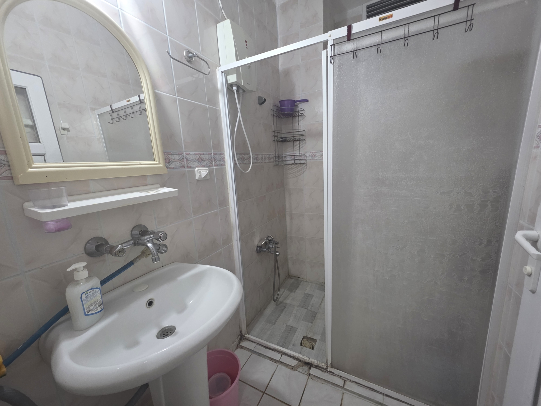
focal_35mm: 13
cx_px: 270
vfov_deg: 89.9
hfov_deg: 106.2
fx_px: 203
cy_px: 203
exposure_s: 1/50
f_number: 1.9
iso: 200
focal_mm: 2.2
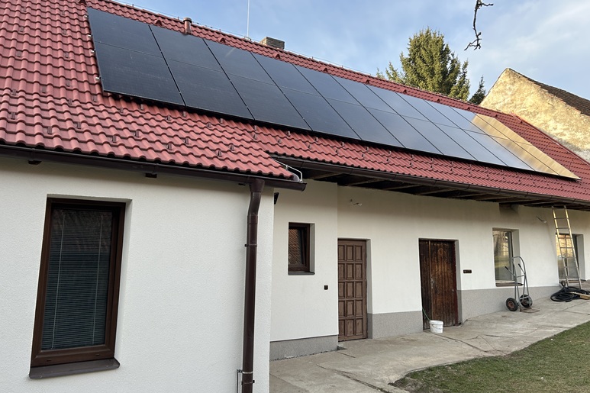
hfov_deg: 65.5
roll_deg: +0.0
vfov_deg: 46.3
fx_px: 459
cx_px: 301
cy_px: 180
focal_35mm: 28
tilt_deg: +9.3
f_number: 1.5
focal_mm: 5.7
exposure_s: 1/597
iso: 50
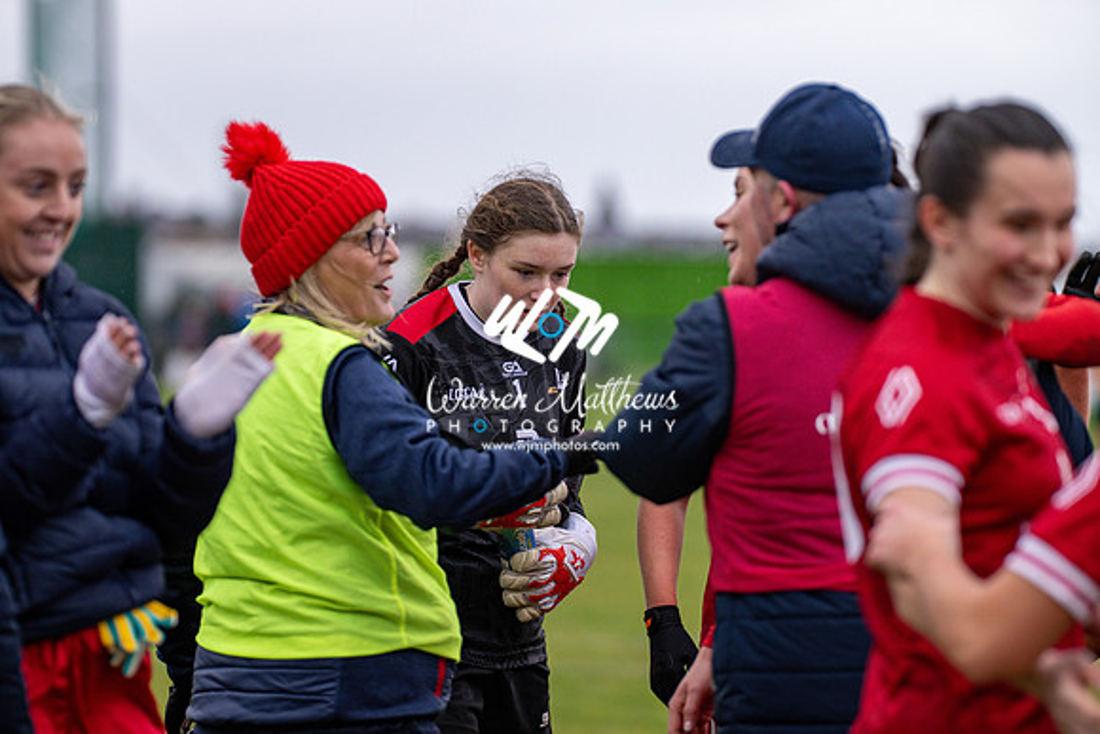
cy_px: 367
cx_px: 550
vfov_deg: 7.6
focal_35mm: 180
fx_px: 5501
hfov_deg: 11.4
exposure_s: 1/400
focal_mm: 180
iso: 900
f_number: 2.8
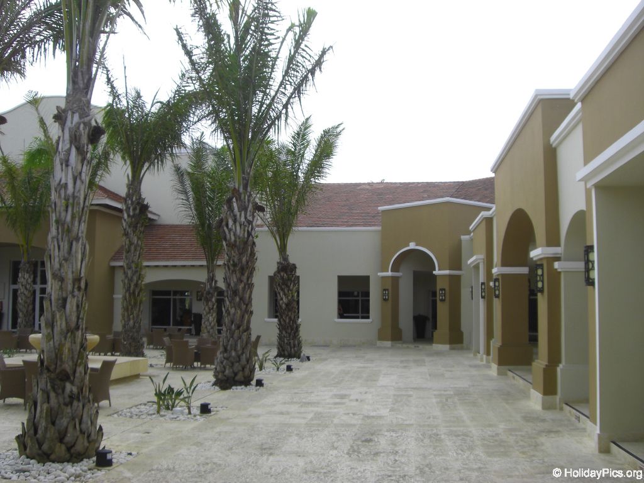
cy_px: 242
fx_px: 707
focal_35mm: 38
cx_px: 322
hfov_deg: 49.0
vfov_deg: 37.7
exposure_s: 1/500
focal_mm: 6.2
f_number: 2.7
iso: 64
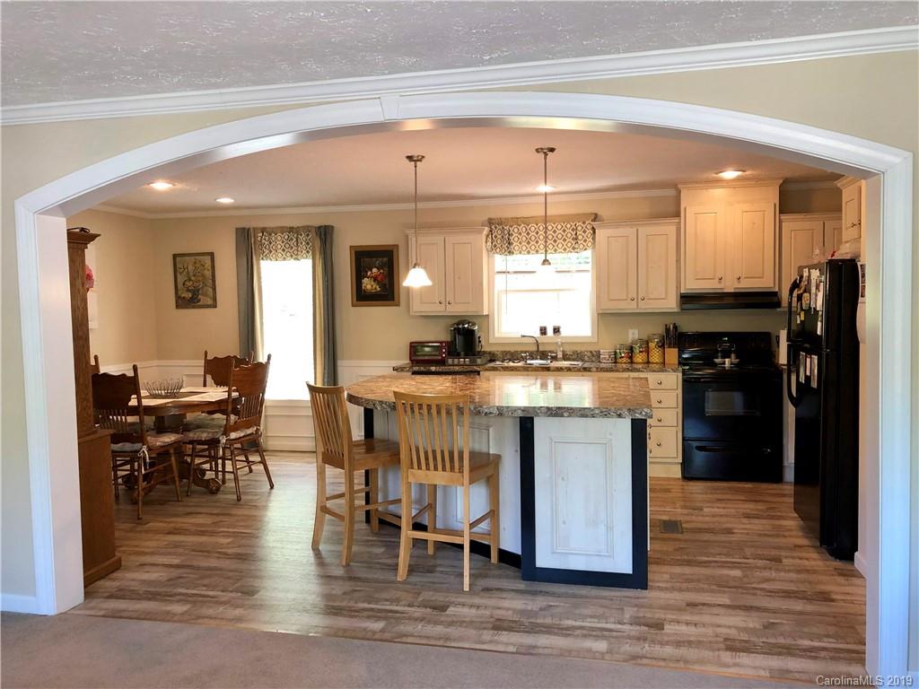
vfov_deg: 49.7
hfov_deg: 63.4
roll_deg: +0.5
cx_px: 460
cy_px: 344
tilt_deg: -3.8
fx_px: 743
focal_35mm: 28
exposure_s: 1/17
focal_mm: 3.99
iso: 40
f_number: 1.8
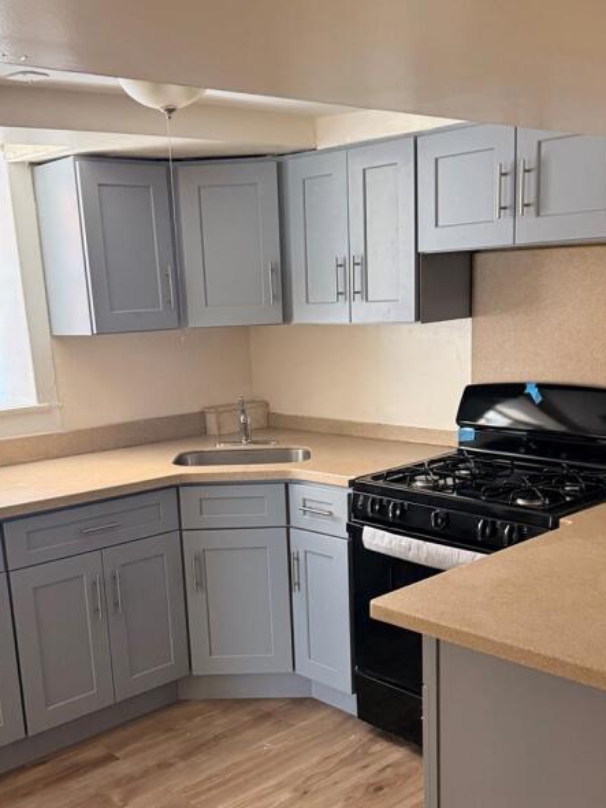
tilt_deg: -18.2
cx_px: 264
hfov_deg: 36.8
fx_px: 911
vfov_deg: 47.3
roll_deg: +1.1
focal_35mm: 39
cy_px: 524
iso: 400
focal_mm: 6.76
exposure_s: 1/60
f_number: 1.78
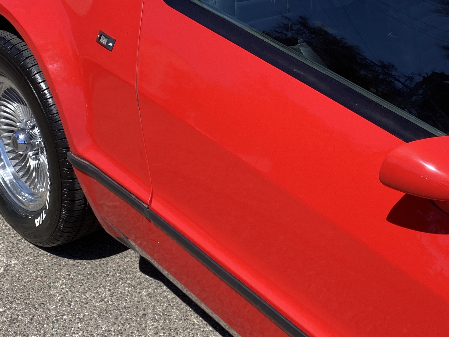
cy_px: 86
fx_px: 726
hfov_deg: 34.3
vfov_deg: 25.8
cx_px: 256
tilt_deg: -25.1
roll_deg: -2.8
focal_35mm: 56
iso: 32
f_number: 1.8
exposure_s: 1/1898
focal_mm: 4.25
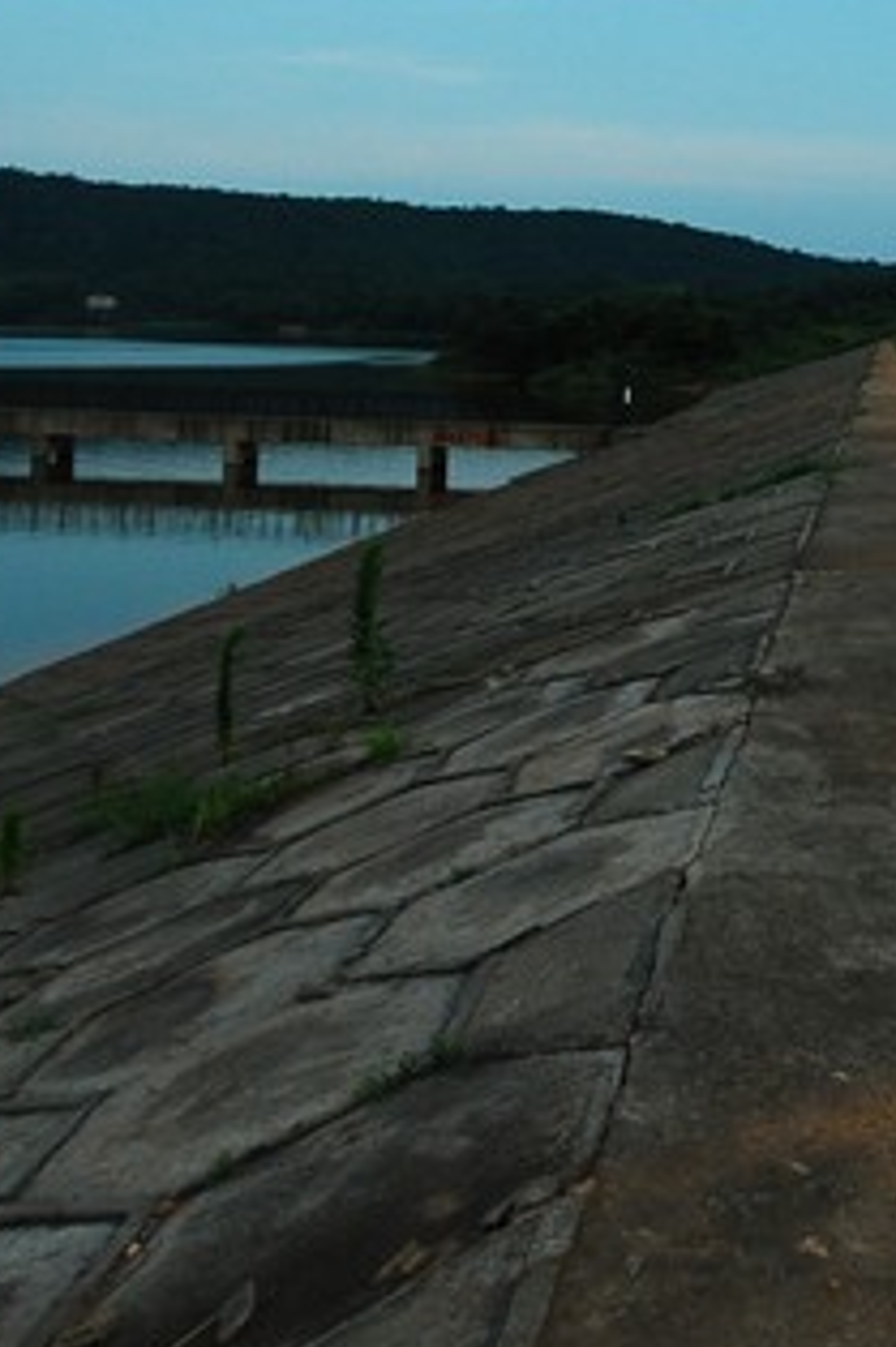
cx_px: 836
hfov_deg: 27.2
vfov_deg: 39.5
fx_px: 1773
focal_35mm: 47
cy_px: 219
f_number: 7.1
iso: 400
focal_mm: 11
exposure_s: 1/400
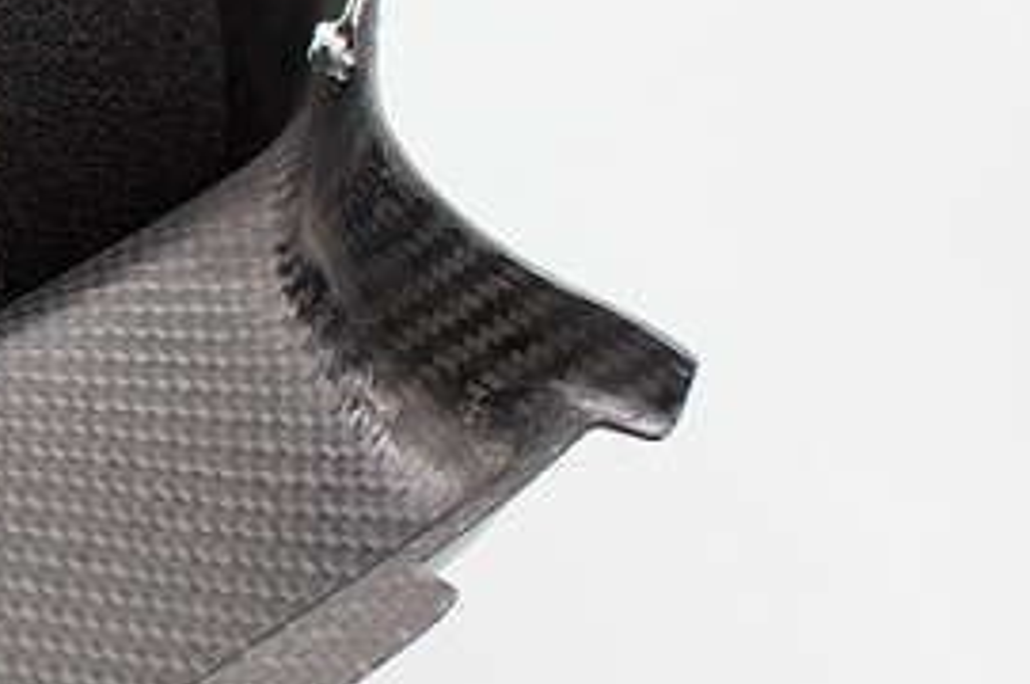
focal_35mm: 187
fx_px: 5337
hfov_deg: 10.5
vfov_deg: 7.3
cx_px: -715
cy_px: 167
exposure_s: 1/400
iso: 800
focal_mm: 35
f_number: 5
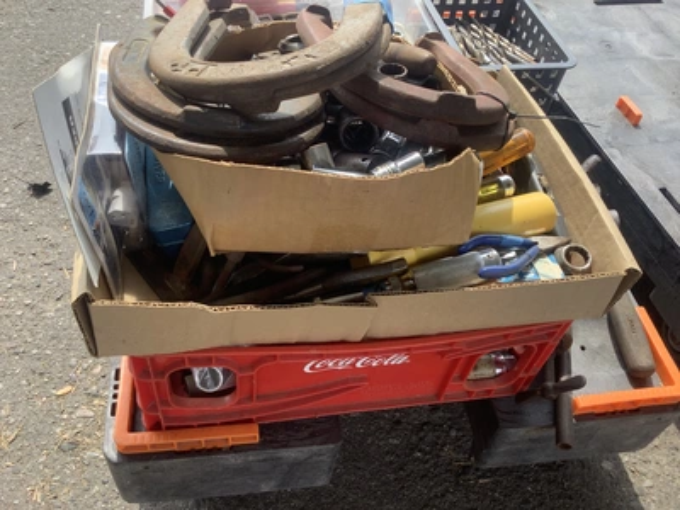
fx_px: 609
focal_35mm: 31
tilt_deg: -47.3
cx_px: 340
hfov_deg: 58.4
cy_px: 255
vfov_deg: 45.4
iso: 25
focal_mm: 3.3
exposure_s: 1/202
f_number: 2.4
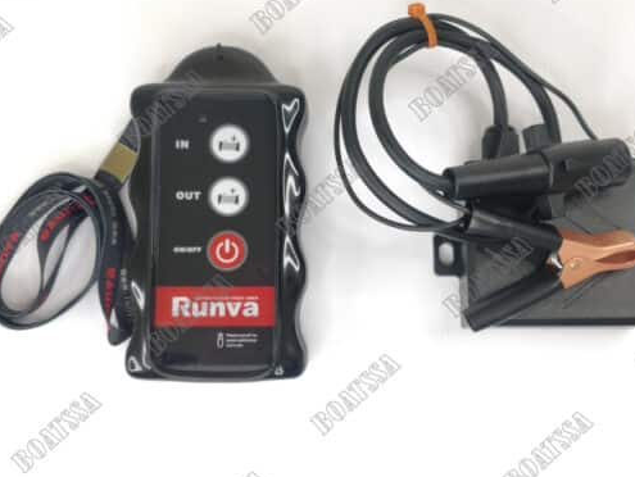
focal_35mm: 31
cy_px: 196
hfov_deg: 58.3
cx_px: 326
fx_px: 569
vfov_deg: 45.3
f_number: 1.7
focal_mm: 4.1
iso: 400
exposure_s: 1/50
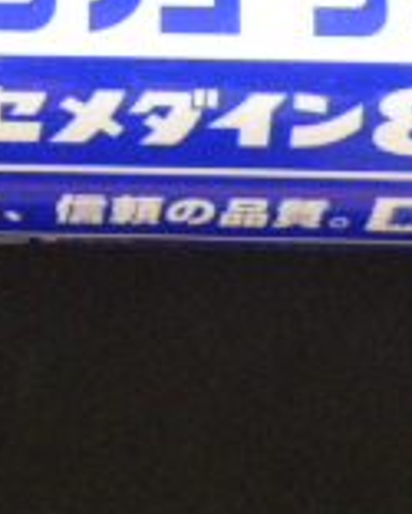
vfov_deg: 19.0
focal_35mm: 100
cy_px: 128
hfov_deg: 14.9
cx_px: -76
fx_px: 1523
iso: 1000
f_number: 2
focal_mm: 4.5
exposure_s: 1/45
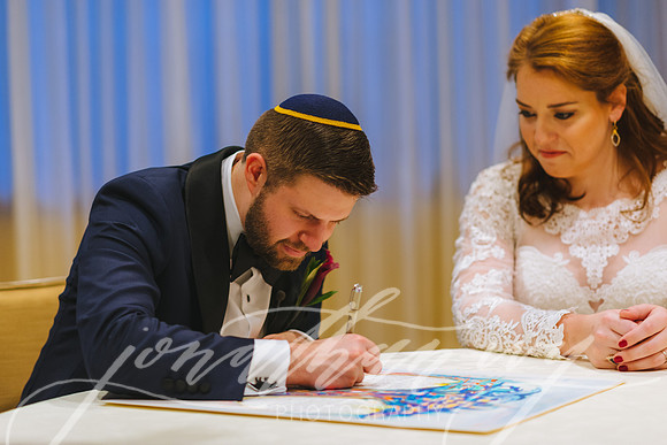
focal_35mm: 92
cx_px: 306
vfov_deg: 14.9
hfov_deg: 22.1
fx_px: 1706
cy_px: 204
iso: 800
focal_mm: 85
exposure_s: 1/200
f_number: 2.2
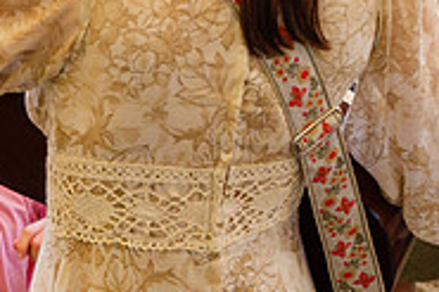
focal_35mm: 304
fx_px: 3704
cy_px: -27
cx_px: 123
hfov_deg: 6.8
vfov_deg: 4.5
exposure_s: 1/100
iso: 320
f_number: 4.5
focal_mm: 35.31
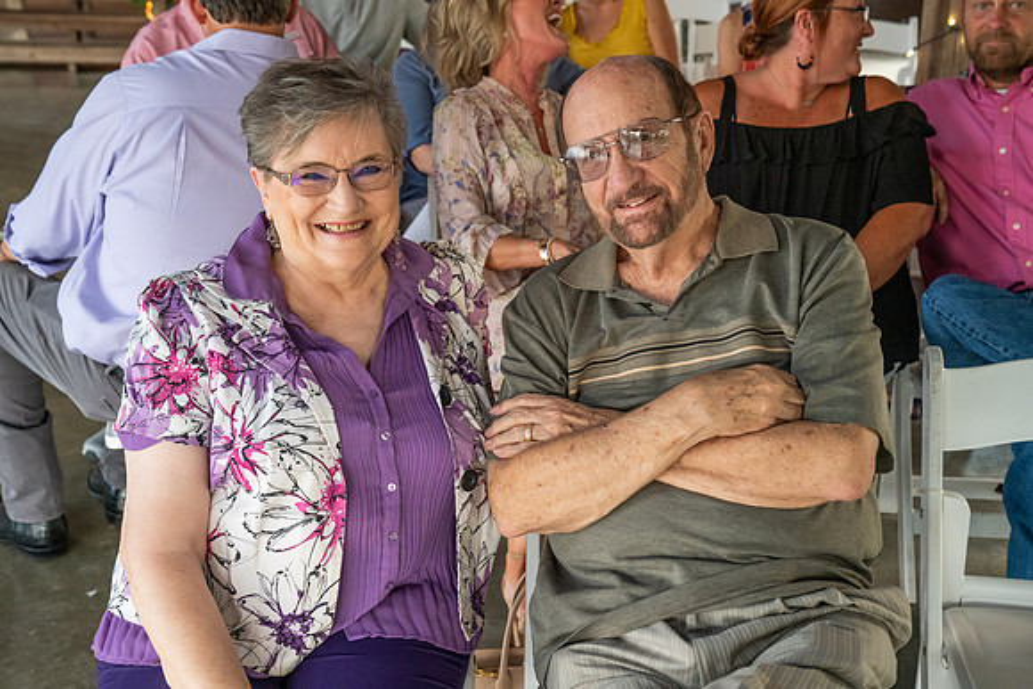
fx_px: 1378
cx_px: 516
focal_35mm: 48
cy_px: 344
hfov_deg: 41.1
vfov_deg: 28.1
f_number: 5
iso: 5000
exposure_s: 1/125
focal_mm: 48
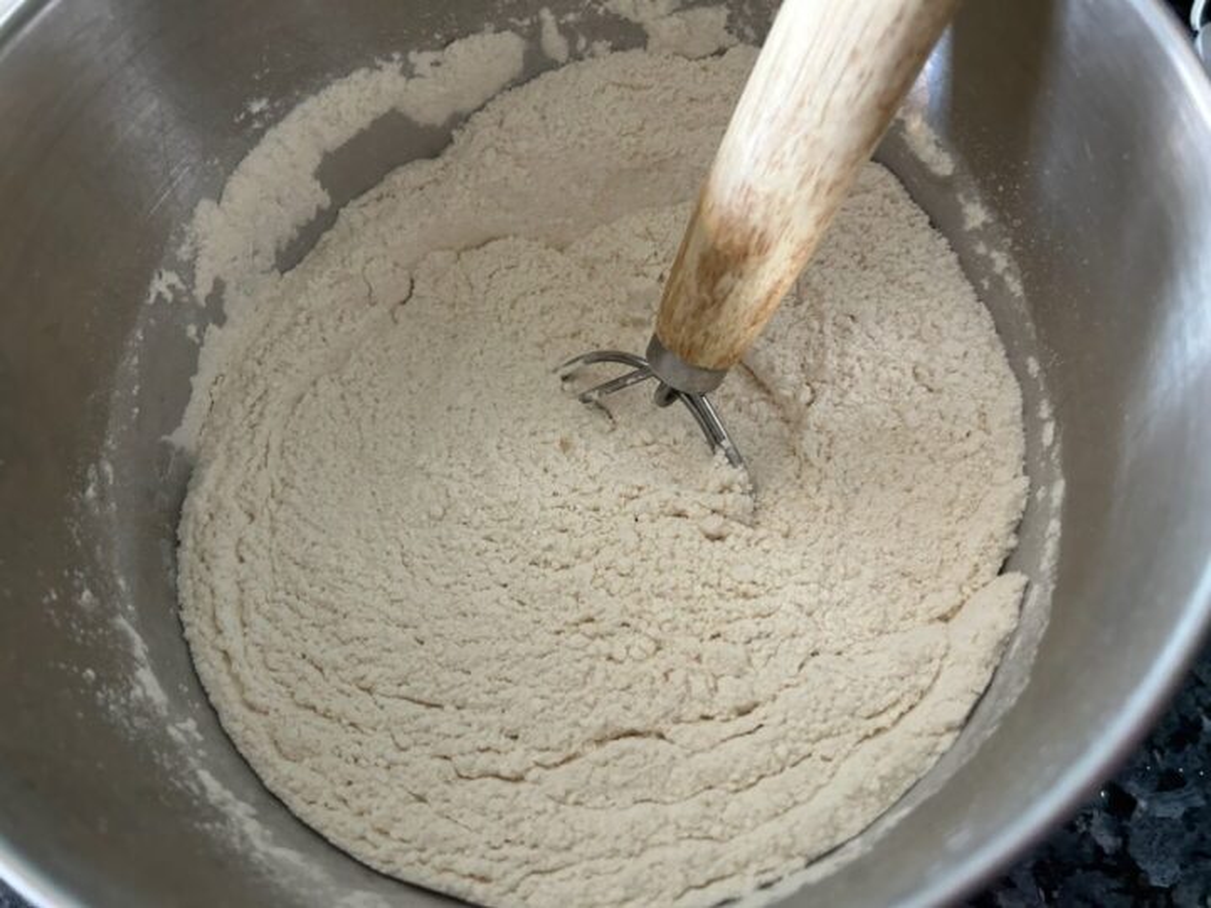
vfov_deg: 53.1
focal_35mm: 26
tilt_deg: -66.0
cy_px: 454
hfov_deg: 67.3
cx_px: 606
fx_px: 910
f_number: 1.5
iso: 250
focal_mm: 5.7
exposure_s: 1/60
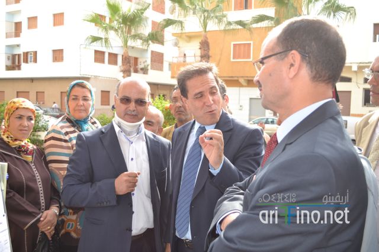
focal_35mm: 36
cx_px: 190
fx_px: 379
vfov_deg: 36.8
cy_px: 126
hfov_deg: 53.2
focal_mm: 24
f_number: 4.5
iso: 100
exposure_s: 1/200
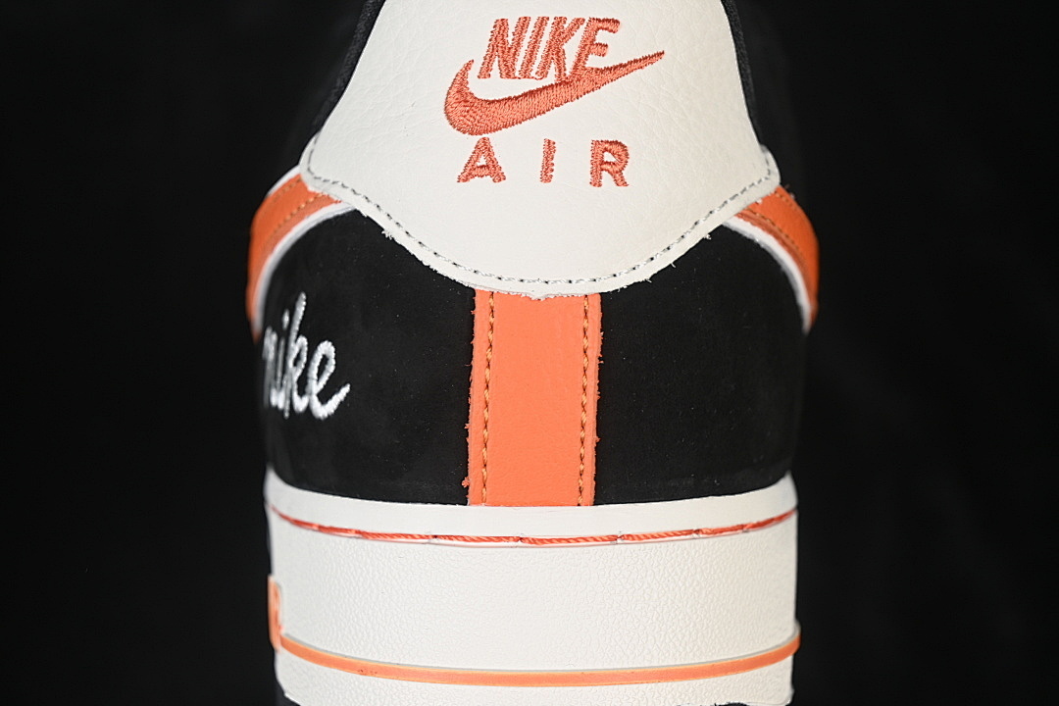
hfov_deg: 27.0
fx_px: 2206
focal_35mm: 75
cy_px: 353
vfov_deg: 18.2
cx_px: 530
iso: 160
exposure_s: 1/50
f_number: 6.3
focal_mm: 50
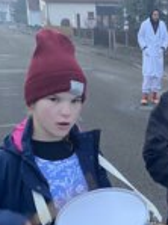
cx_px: 176
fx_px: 455
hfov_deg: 20.1
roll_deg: +0.7
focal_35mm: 70
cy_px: 168
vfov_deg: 27.5
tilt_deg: -15.6
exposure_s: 1/41
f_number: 1.8
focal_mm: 4.25
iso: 500
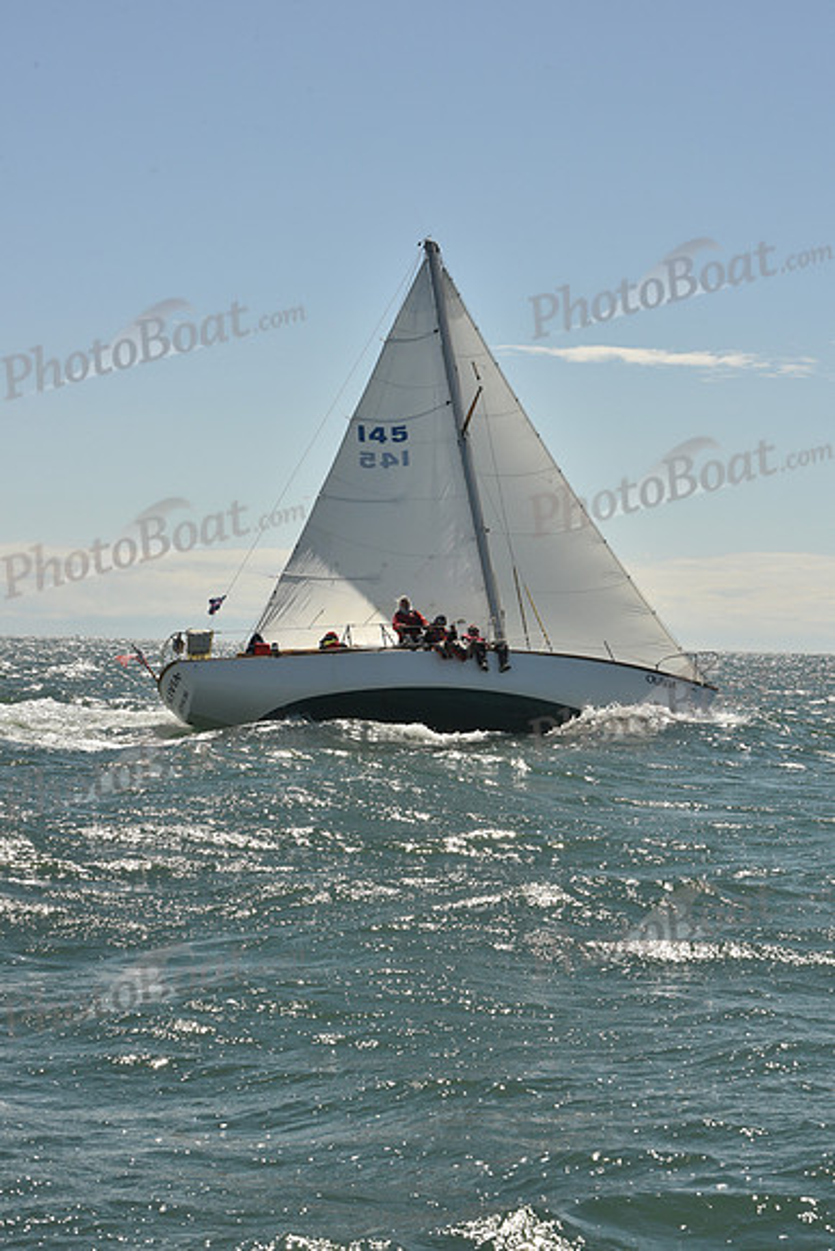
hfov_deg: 19.5
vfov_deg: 28.8
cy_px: 626
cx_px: 418
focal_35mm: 70
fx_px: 2434
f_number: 14
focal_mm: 70
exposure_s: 1/800
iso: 320
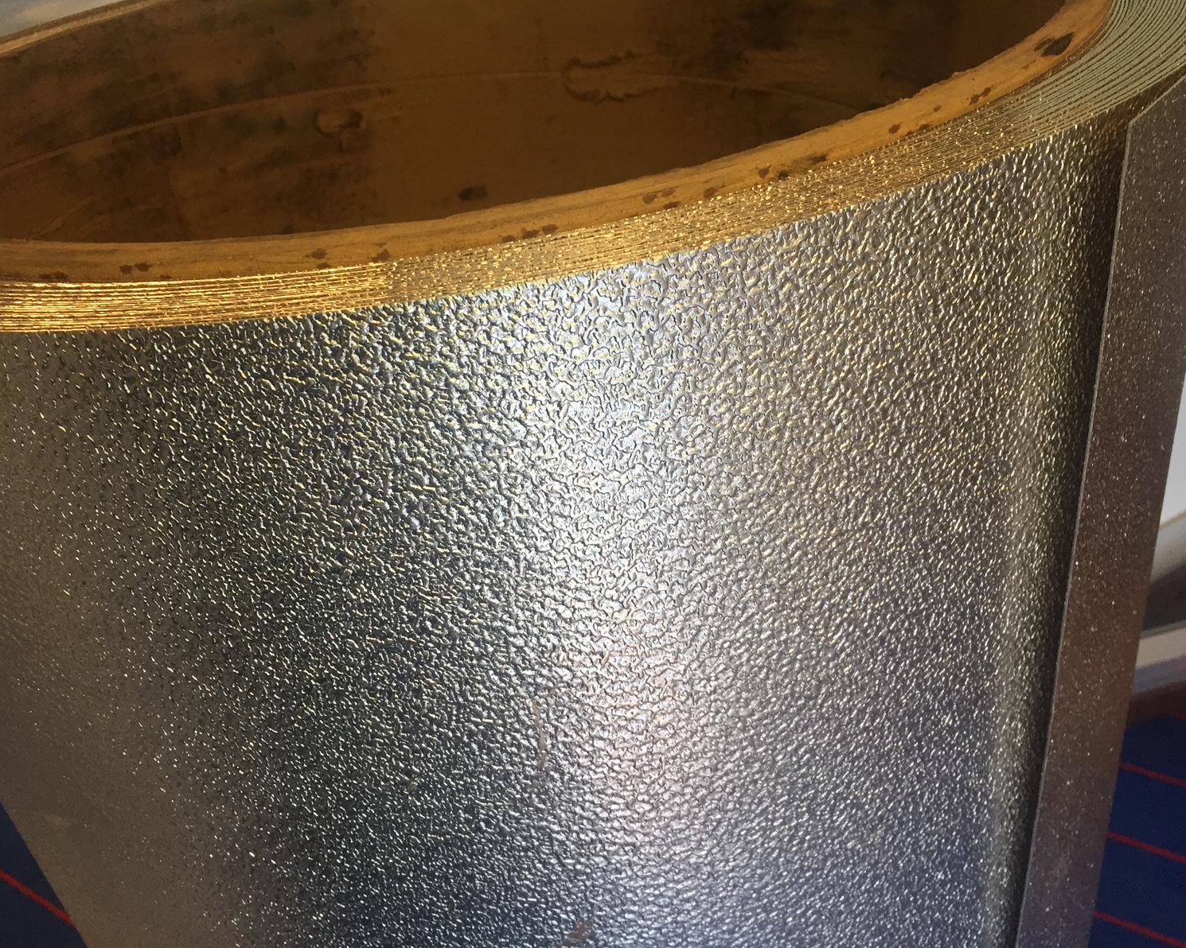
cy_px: 473
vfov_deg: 47.1
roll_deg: +9.0
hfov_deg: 57.2
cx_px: 594
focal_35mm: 31
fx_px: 1088
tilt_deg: -33.2
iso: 64
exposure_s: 1/33
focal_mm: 4.15
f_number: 2.2
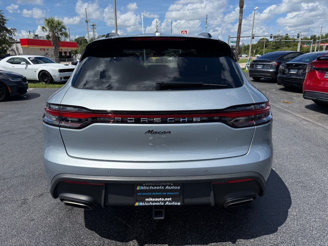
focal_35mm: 24
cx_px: 164
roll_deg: +0.7
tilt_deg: -17.0
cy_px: 123
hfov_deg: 71.6
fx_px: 227
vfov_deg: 56.8
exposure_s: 1/9091
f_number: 1.78
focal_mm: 6.76
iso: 100
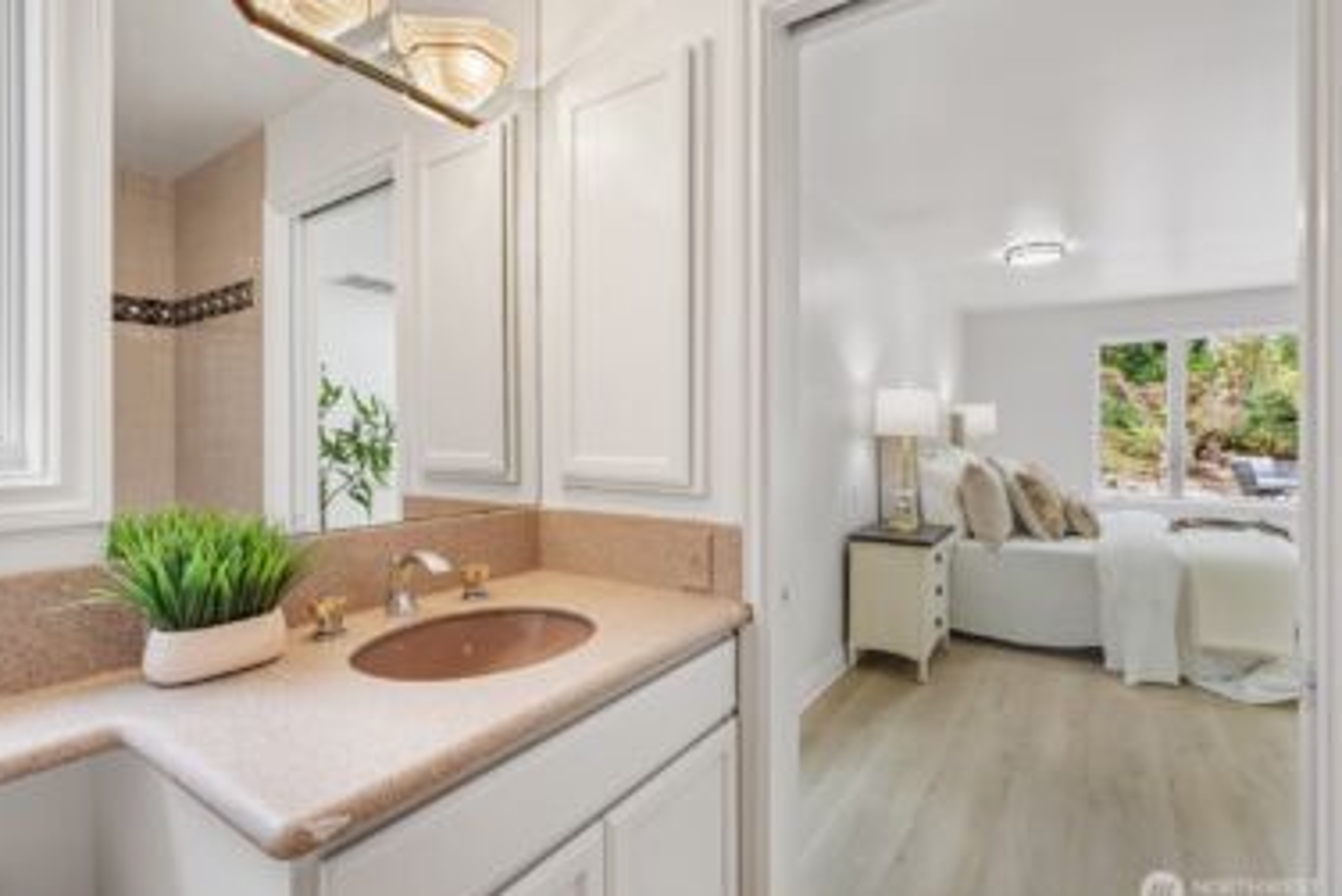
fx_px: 634
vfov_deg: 70.5
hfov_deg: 93.2
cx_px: 632
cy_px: 448
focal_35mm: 17
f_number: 11
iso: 100
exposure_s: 1
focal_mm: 16
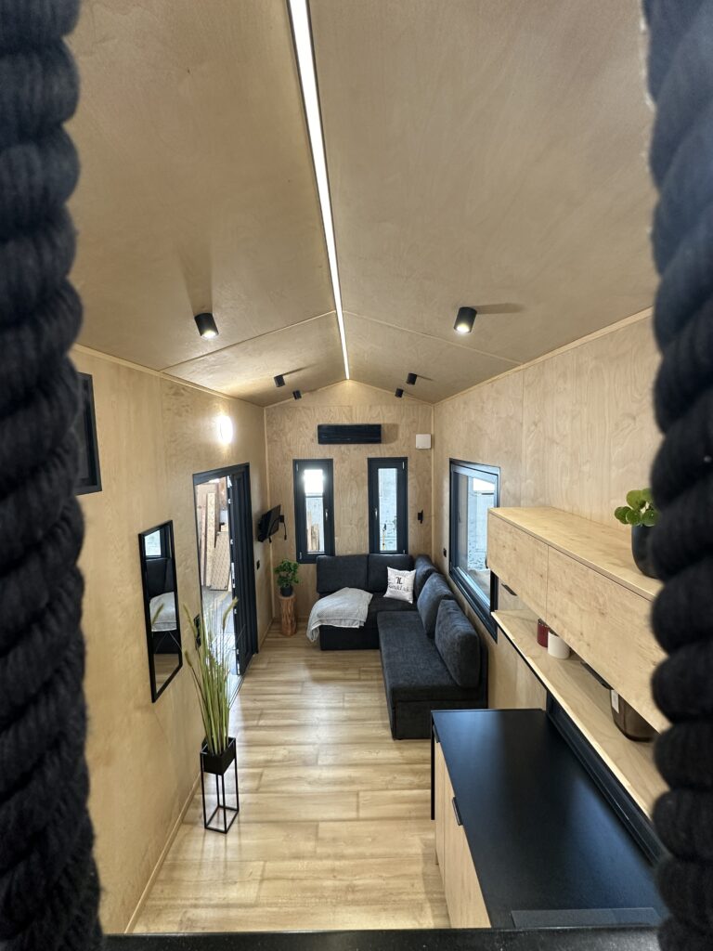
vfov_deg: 102.1
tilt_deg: -4.9
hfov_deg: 85.7
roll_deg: +0.6
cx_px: 356
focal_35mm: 14
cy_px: 476
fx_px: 384
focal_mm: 2.22
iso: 200
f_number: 2.2
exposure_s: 1/50
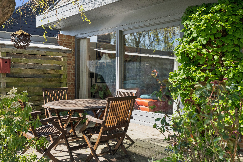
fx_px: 236
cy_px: 81
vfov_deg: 37.9
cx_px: 122
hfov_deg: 54.4
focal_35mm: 35
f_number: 5.6
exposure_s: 1/2000
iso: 1600
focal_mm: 35
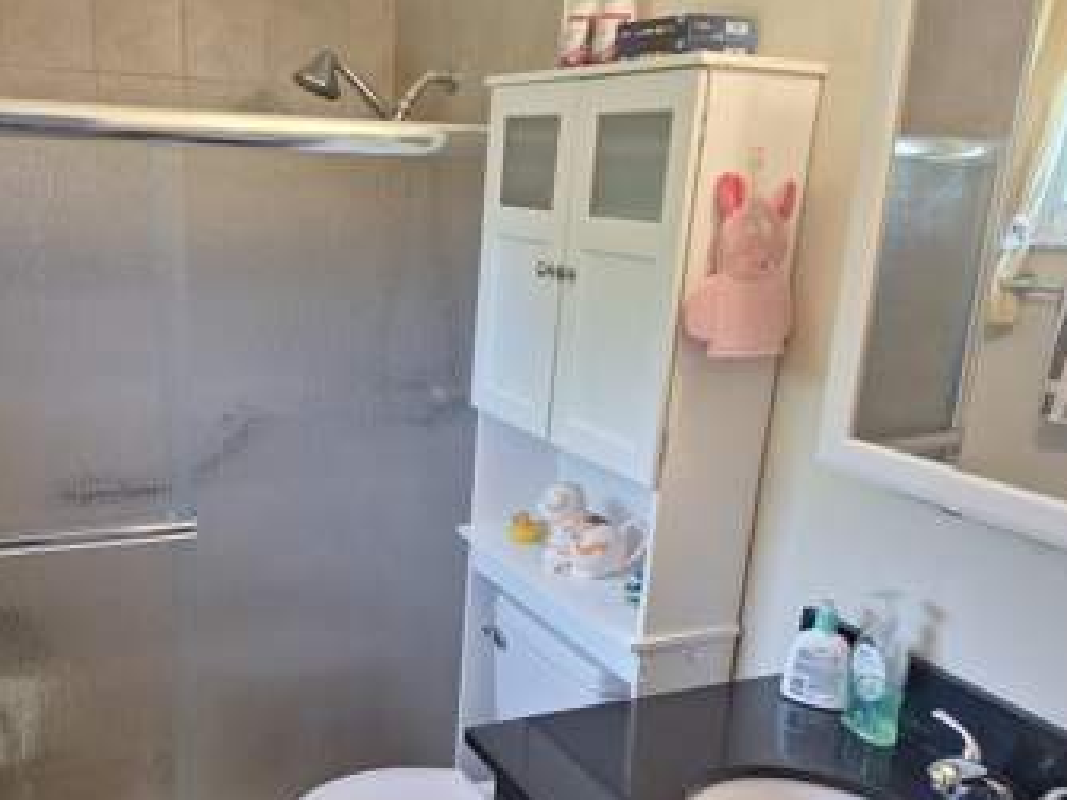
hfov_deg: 54.7
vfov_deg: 42.5
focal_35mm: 33
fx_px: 1017
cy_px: 516
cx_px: 401
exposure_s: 1/50
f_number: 1.8
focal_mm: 5.54
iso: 100
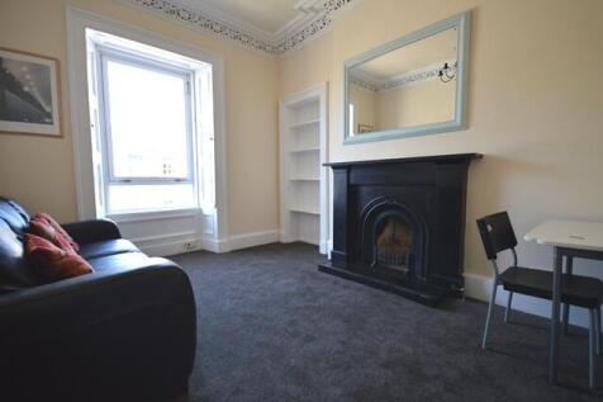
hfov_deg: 100.4
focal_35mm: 15
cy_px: 201
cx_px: 302
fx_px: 251
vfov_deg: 77.3
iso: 400
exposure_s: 1/80
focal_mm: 10
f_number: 4.5
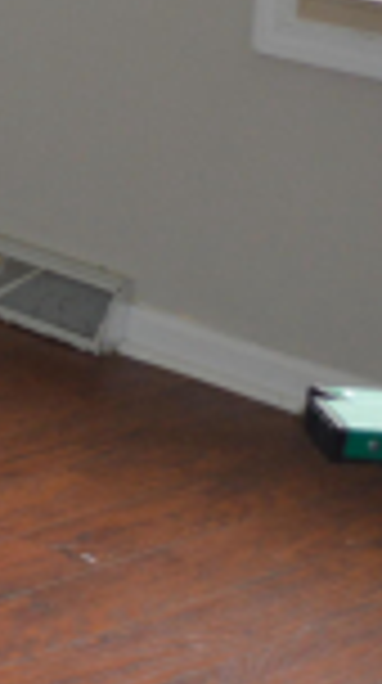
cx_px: -809
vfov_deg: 14.7
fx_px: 2532
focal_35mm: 140
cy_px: -220
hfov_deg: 7.5
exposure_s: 1/60
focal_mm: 18
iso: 400
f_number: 3.5
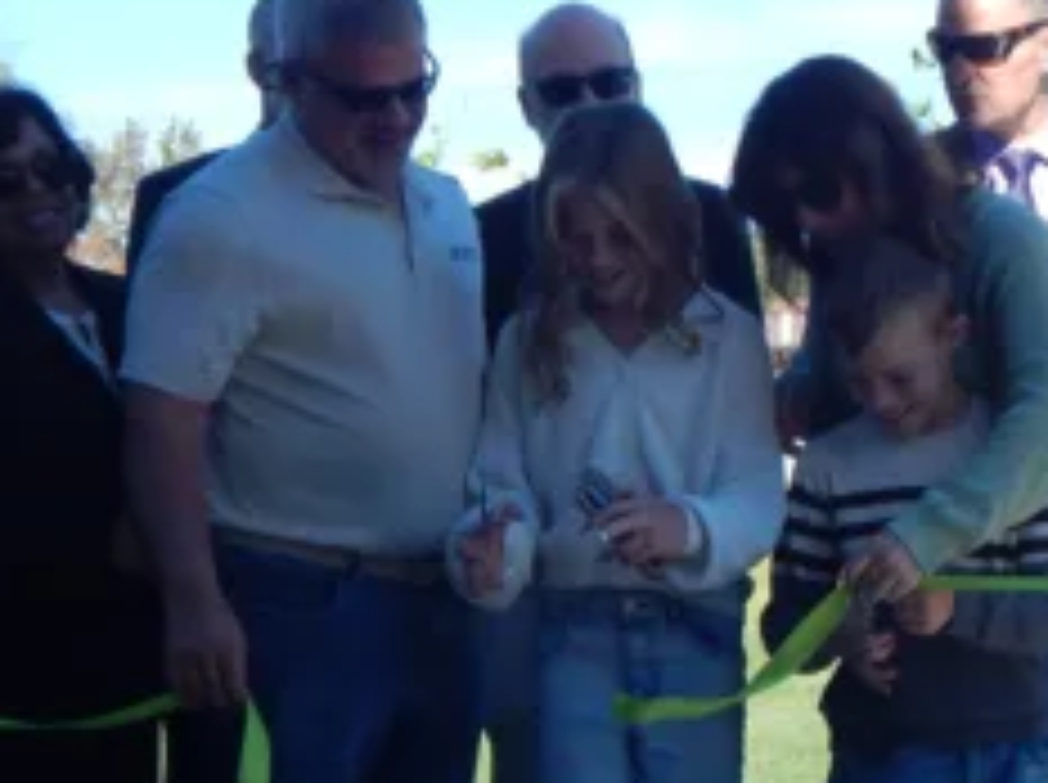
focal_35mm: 109
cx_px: 834
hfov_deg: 17.9
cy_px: 428
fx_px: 3295
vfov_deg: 13.5
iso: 125
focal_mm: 6.8
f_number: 3.4
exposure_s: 1/800
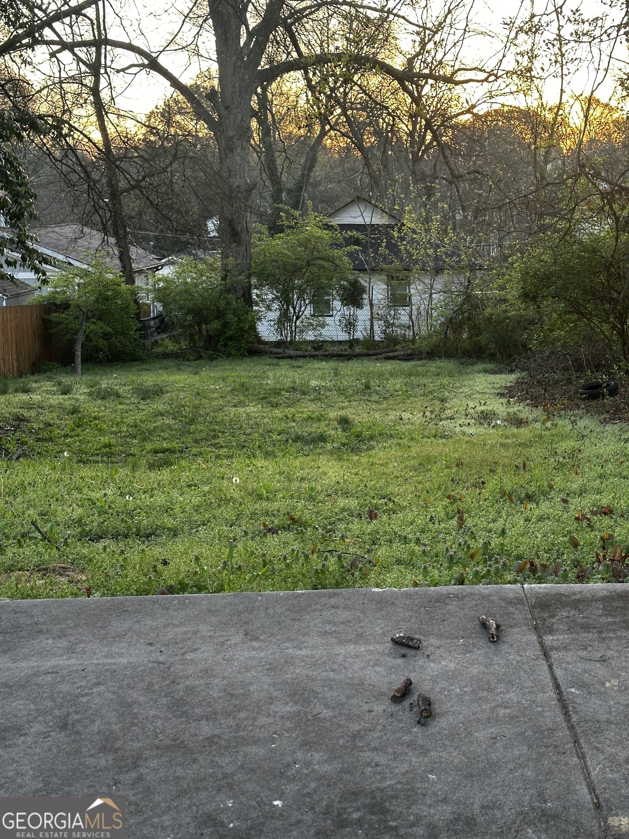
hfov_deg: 30.3
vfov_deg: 39.7
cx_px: 314
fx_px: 1163
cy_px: 420
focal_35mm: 48
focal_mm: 6.86
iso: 80
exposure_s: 1/108
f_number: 1.78
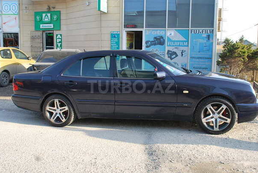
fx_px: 258
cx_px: 131
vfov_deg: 37.0
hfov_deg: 53.1
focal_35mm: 36
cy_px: 87
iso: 125
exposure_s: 1/125
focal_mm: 22
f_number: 5.6
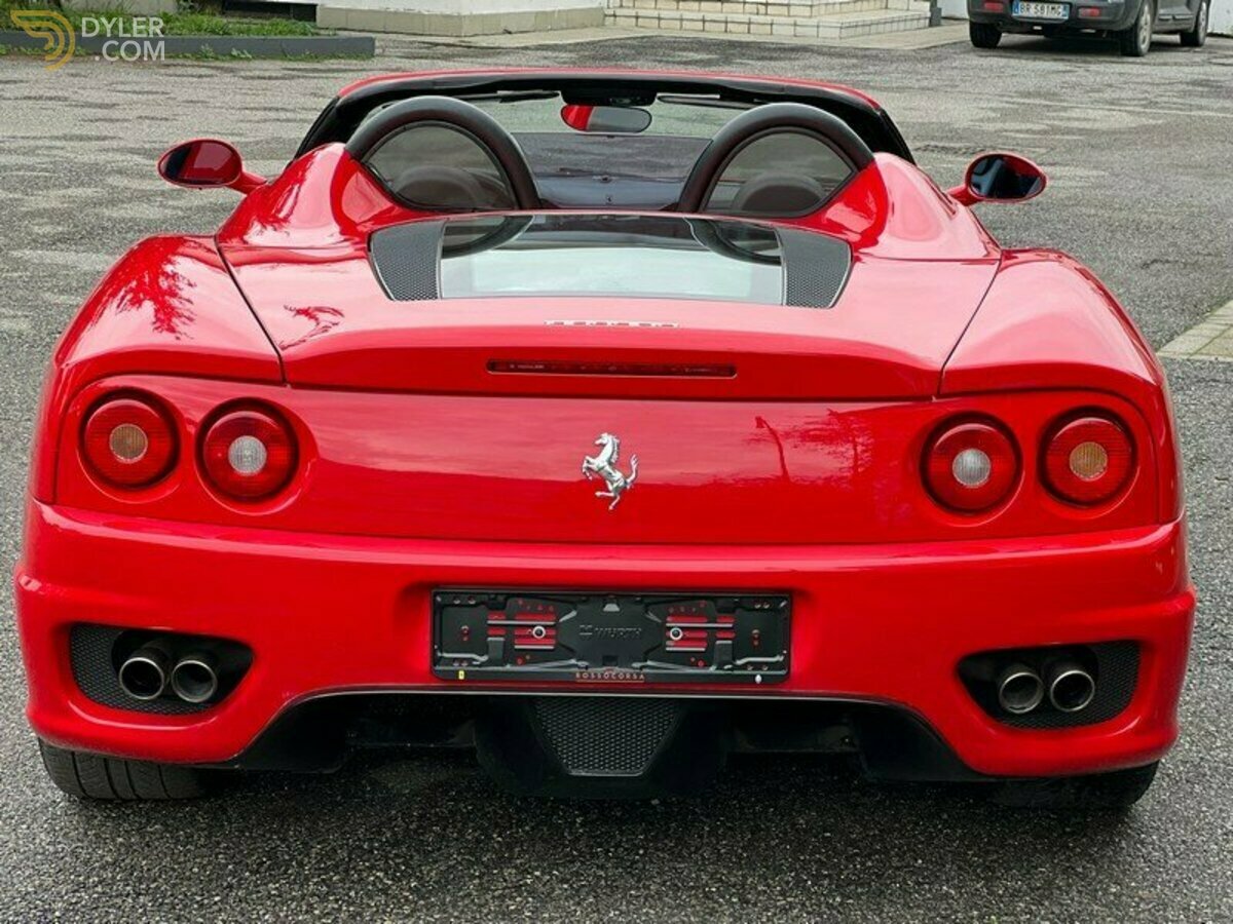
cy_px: 462
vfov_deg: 19.1
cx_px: 616
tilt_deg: -11.7
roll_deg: -1.9
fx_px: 2743
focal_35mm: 77
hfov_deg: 25.3
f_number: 2.8
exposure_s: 1/121
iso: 64
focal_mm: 9
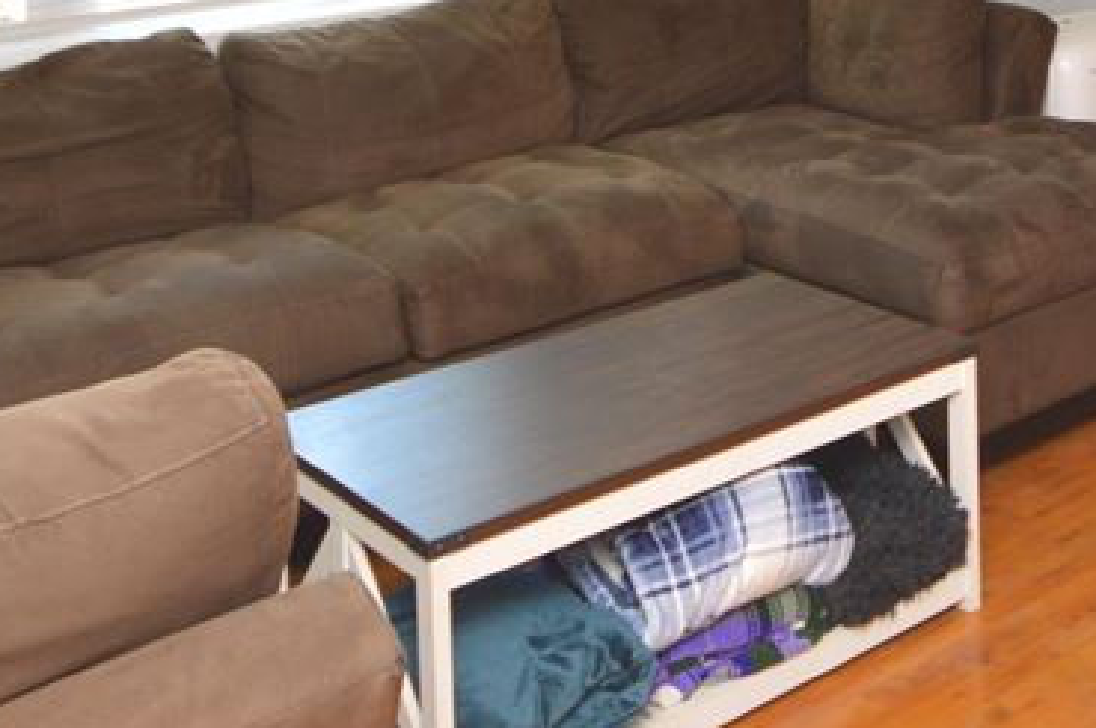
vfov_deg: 23.5
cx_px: 918
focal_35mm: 52
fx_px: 1581
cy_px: -168
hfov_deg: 36.6
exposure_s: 1/60
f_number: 4
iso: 450
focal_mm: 10
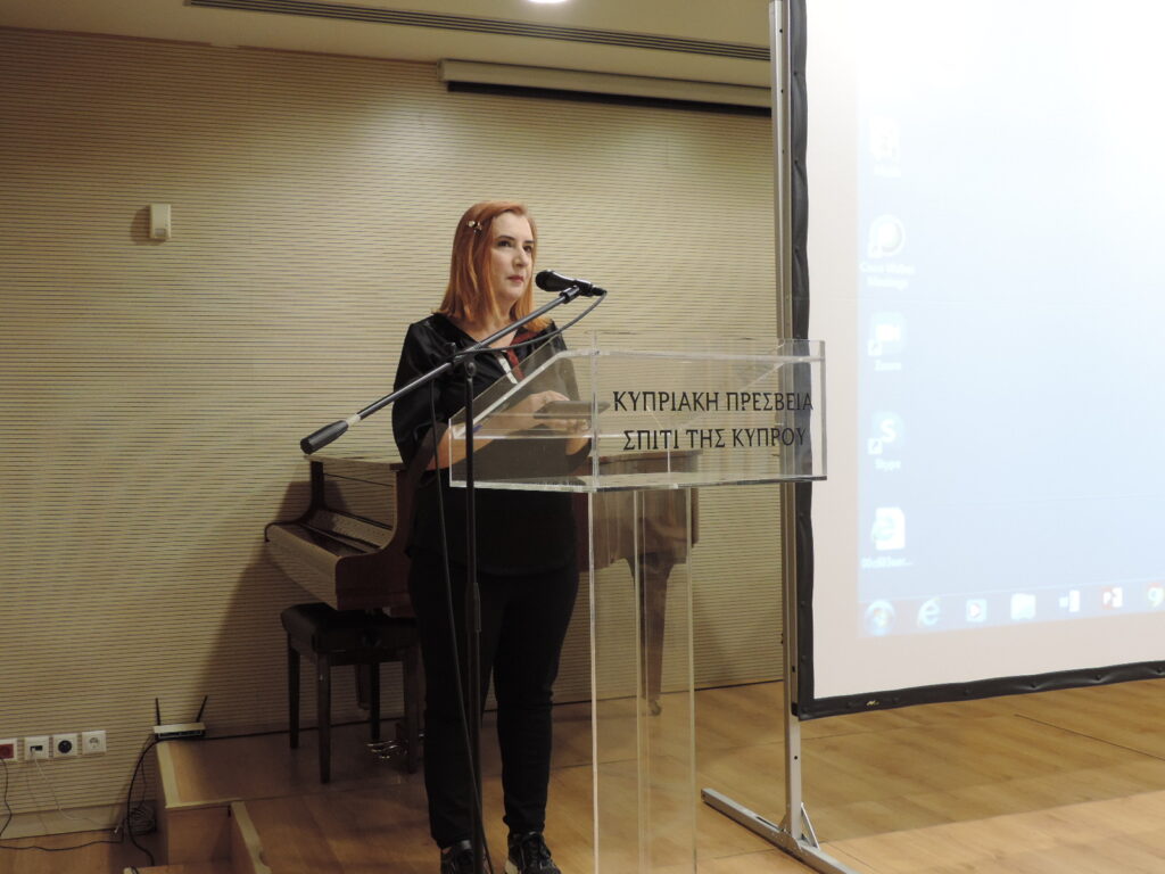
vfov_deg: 36.0
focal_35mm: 40
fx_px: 1346
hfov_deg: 46.8
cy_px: 437
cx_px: 582
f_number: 3.3
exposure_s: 1/25
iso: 400
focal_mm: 7.1
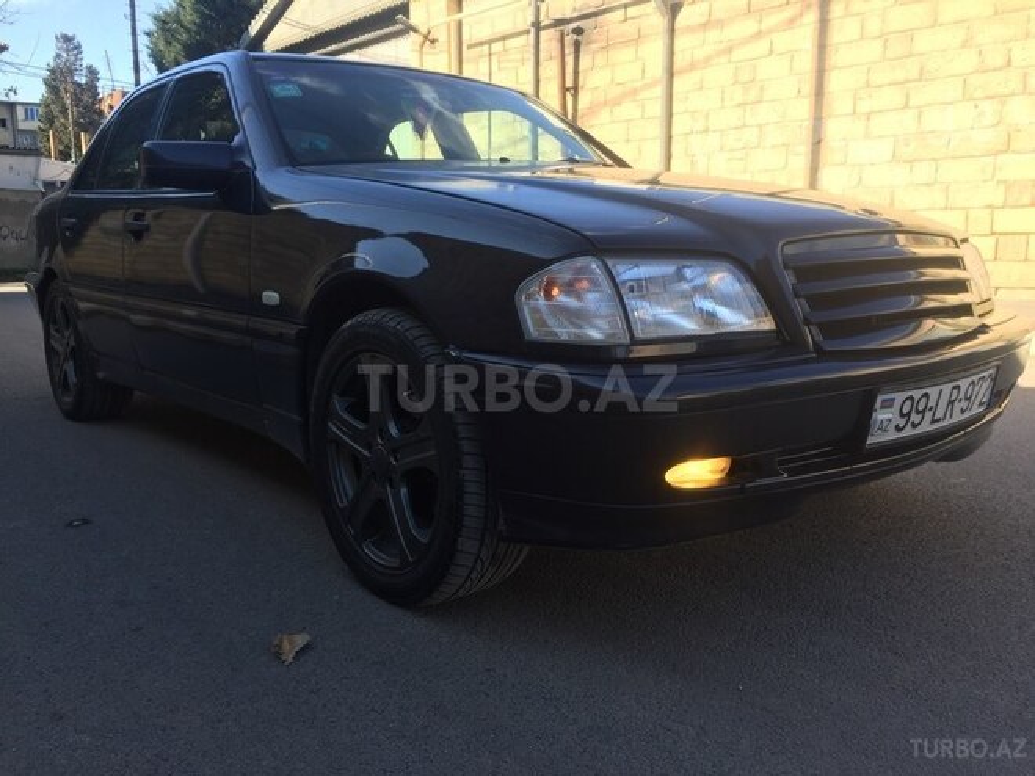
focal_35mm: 29
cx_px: 518
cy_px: 388
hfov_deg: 61.7
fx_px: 867
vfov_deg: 48.2
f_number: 2.2
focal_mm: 4.15
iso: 32
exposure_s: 1/471
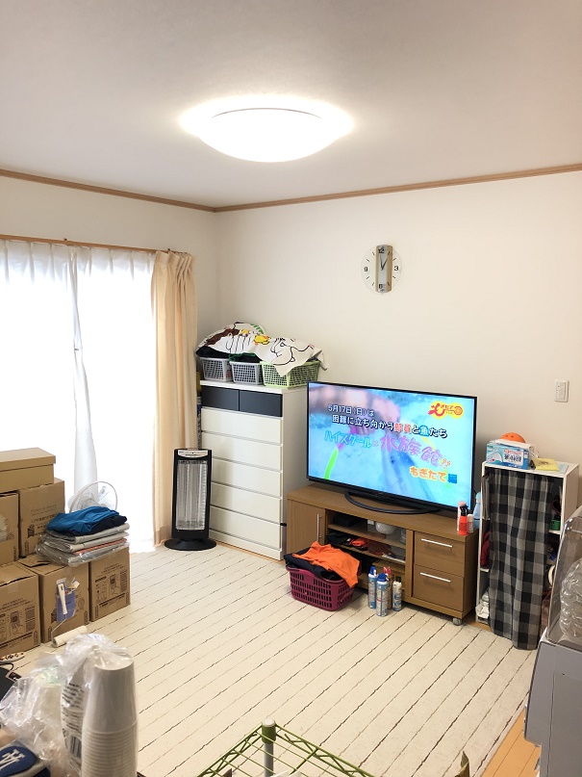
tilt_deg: -6.5
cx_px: 291
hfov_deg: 49.7
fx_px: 628
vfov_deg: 63.5
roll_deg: +0.0
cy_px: 388
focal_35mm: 28
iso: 40
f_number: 1.8
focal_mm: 4
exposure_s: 1/24
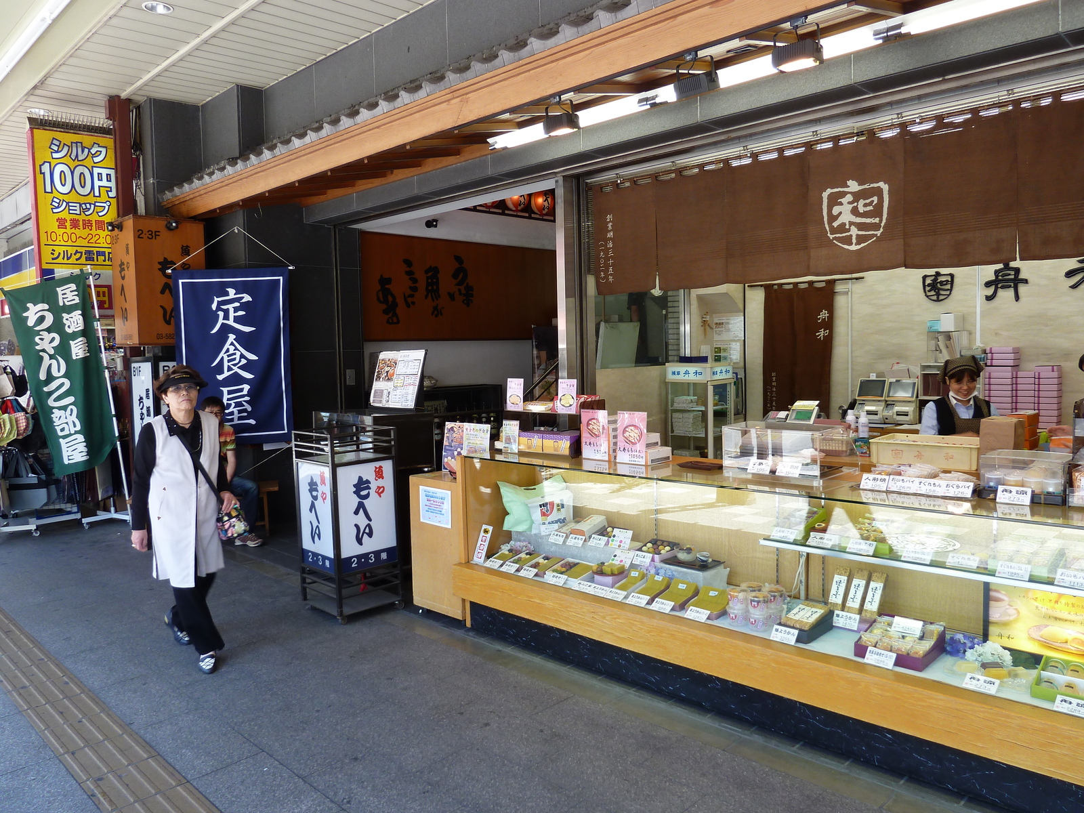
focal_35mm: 25
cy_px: 406
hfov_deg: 69.4
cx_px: 542
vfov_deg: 54.9
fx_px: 783
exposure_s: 1/40
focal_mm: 4.1
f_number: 3.3
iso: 80
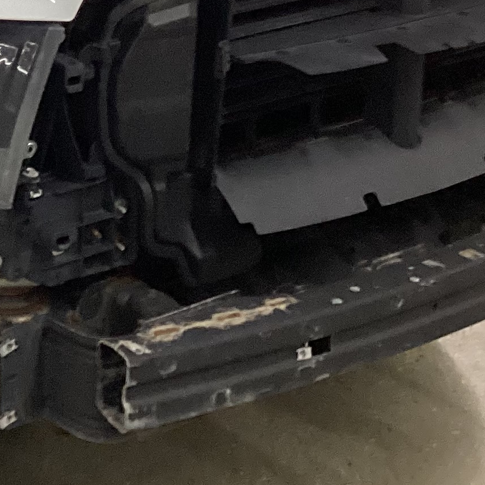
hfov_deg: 15.7
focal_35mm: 105
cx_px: -166
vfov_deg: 16.1
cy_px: -40
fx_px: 1664
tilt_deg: -14.4
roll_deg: +1.1
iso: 160
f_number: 2.4
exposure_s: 1/50
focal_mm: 3.3
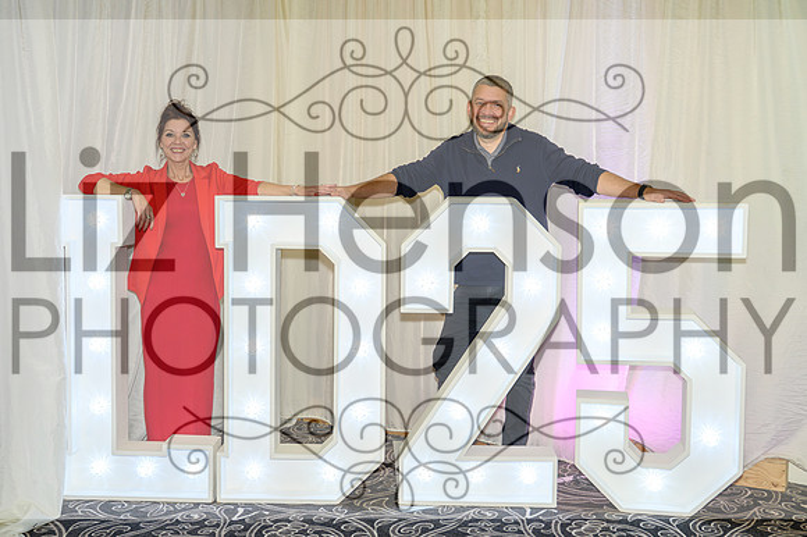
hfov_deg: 47.2
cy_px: 229
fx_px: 925
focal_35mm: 41
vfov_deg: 32.3
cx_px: 391
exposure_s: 1/160
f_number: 4
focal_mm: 35
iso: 1250
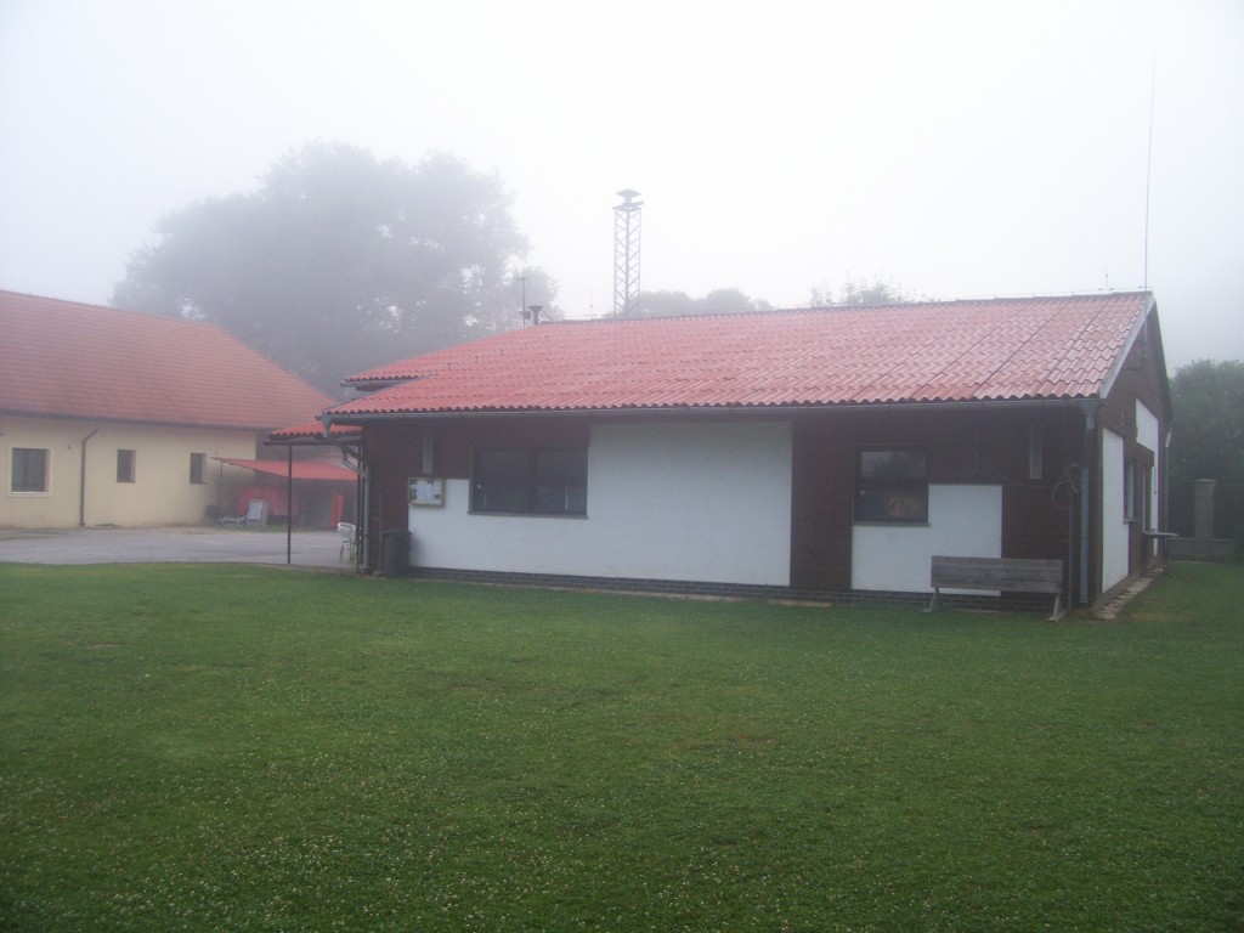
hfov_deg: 54.0
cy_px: 466
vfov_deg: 41.8
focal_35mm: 34
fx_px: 1222
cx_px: 622
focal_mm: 5.6
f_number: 2.7
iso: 80
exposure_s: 1/120
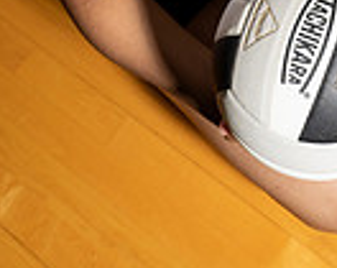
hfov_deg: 20.4
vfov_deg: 13.6
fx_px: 926
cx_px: 276
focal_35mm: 93
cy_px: -301
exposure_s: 1/250
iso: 250
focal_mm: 29
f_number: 5.6
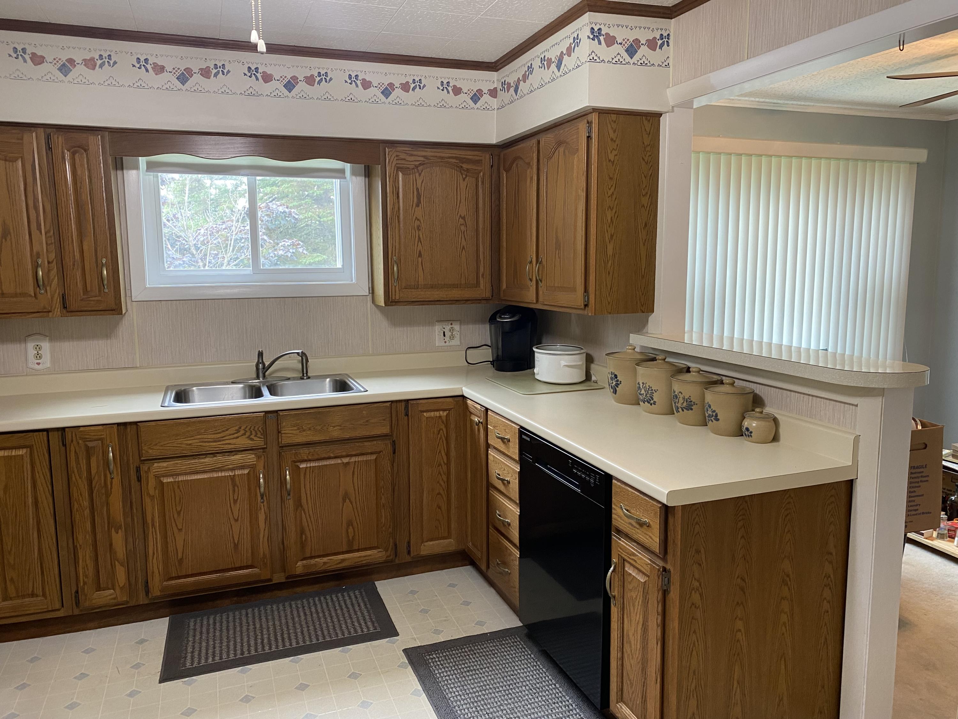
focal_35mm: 26
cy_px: 360
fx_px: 720
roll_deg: +0.4
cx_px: 479
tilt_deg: -7.2
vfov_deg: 53.1
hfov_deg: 67.3
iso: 160
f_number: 1.8
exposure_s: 1/60
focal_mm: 4.25
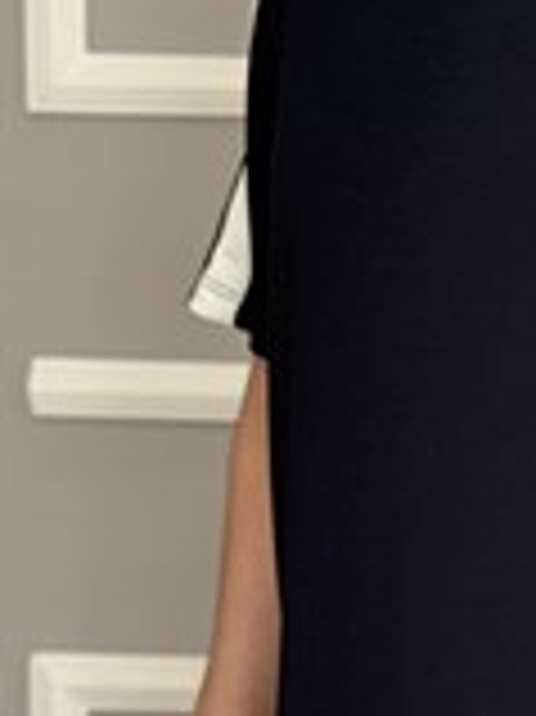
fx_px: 3246
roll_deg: -1.5
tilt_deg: -6.4
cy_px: 653
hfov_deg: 9.3
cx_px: 658
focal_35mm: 157
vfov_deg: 12.5
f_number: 1.78
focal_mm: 6.76
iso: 100
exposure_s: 1/60
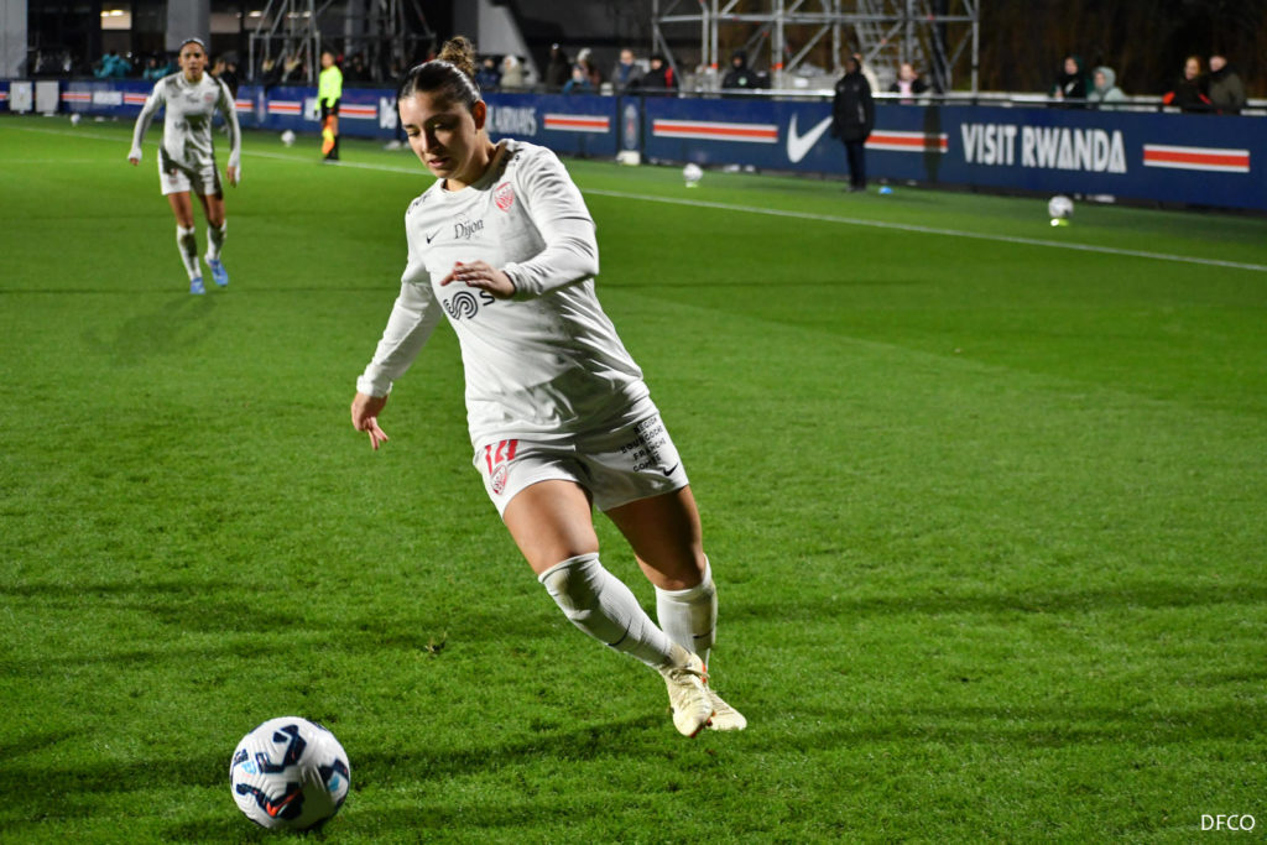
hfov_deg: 19.5
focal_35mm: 105
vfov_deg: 13.0
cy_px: 422
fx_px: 3696
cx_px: 634
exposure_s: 1/500
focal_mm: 70
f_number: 4.5
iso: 3200
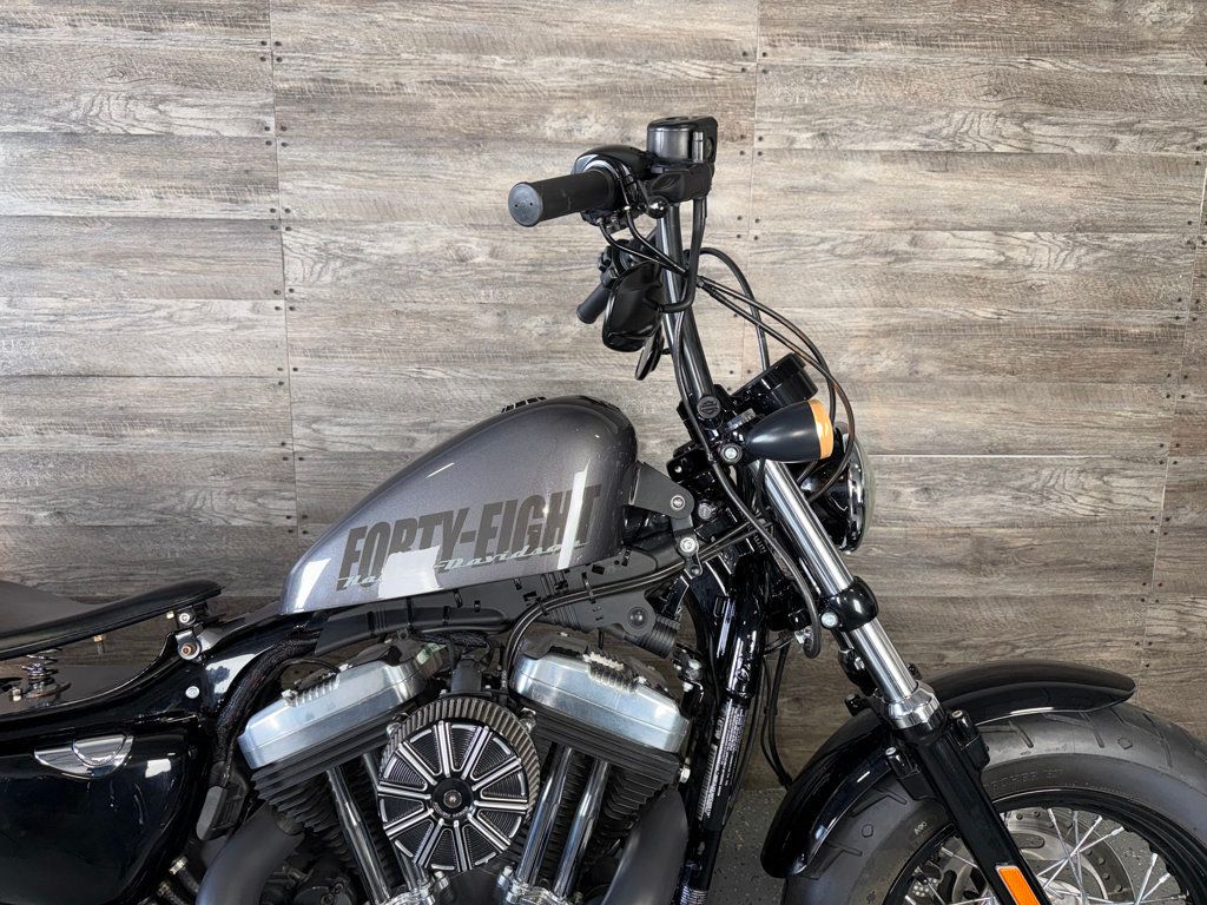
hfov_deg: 71.6
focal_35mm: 24
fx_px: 837
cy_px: 452
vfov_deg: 56.8
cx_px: 604
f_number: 1.78
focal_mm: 6.76
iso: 64
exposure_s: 1/35
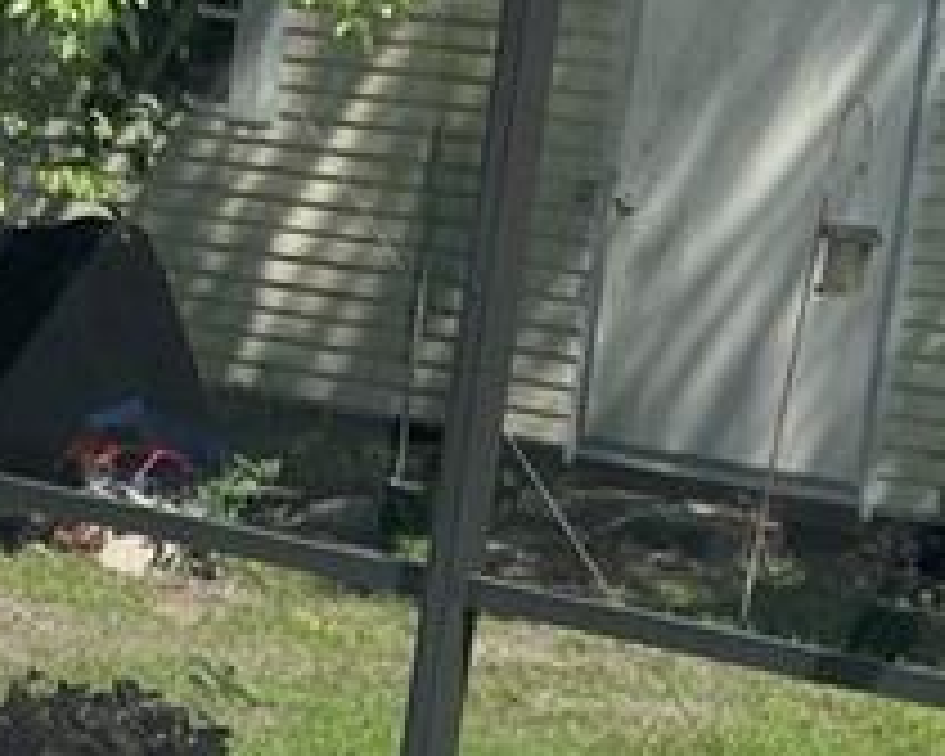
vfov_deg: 10.4
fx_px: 4055
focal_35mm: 145
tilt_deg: -12.5
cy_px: 954
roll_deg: -6.2
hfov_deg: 13.3
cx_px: 274
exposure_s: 1/3205
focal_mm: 4.2
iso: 32
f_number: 1.6
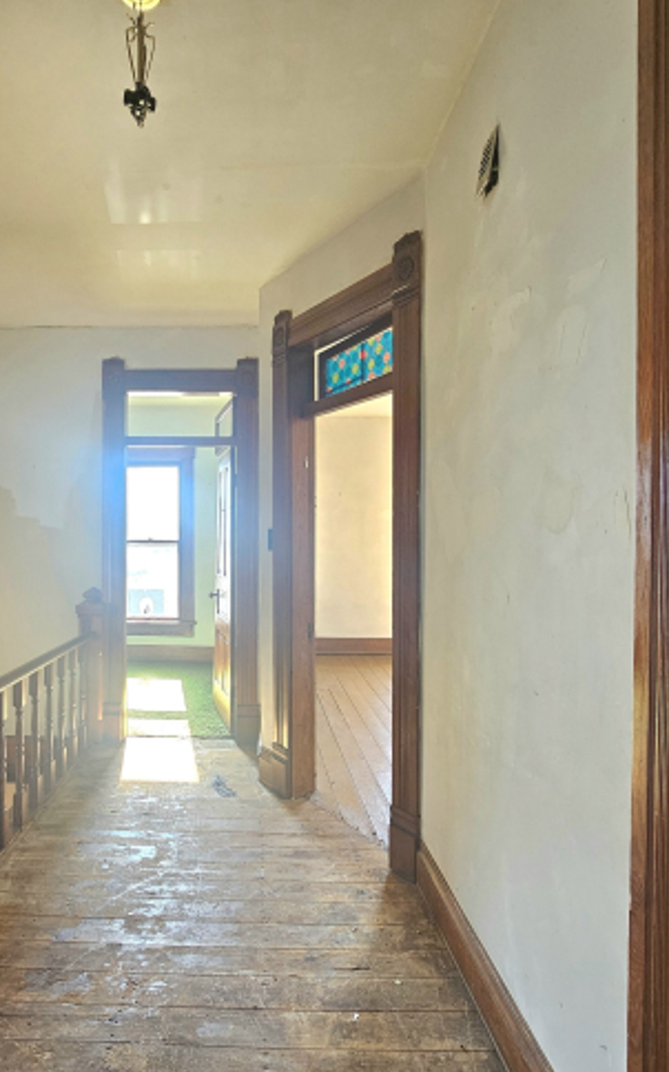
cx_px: 238
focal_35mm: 19
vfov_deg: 88.0
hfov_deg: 61.1
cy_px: 540
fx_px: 555
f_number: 2.2
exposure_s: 1/60.2
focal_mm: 2.2
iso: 160
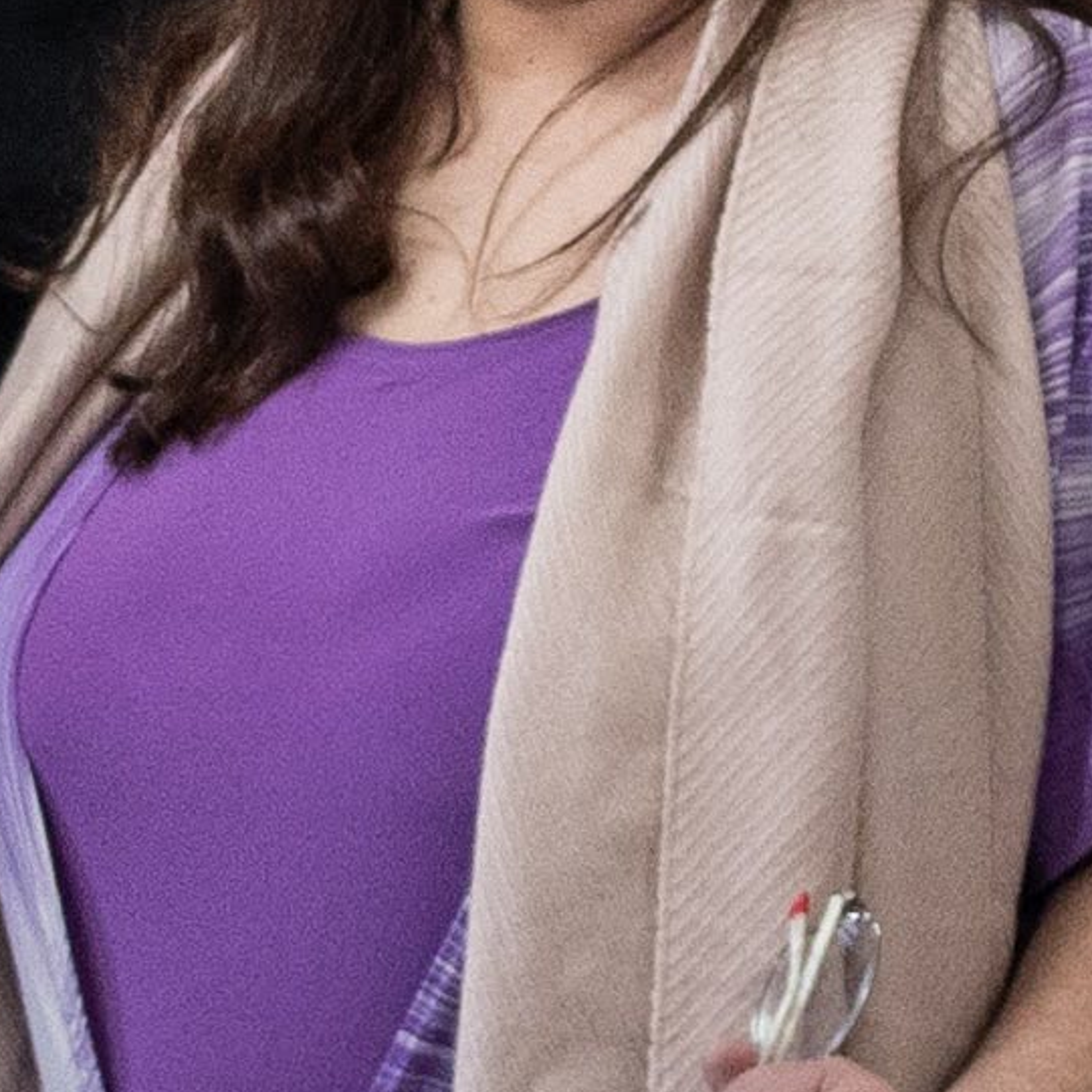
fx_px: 8423
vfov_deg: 7.4
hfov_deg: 7.4
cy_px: -11
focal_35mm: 236
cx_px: 764
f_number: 2.8
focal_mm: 18
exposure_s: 1/200
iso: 640
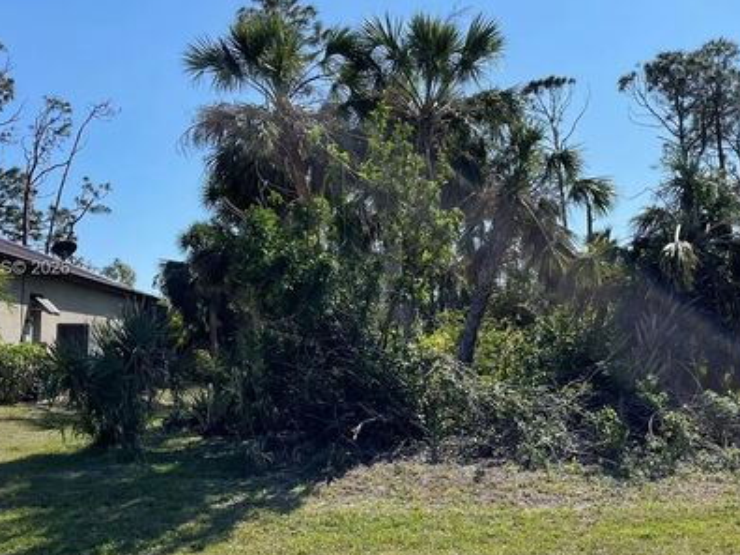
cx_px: 435
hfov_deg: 44.6
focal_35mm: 42
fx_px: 898
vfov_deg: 34.3
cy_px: 269
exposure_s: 1/4651
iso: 32
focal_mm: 4.2
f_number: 1.6
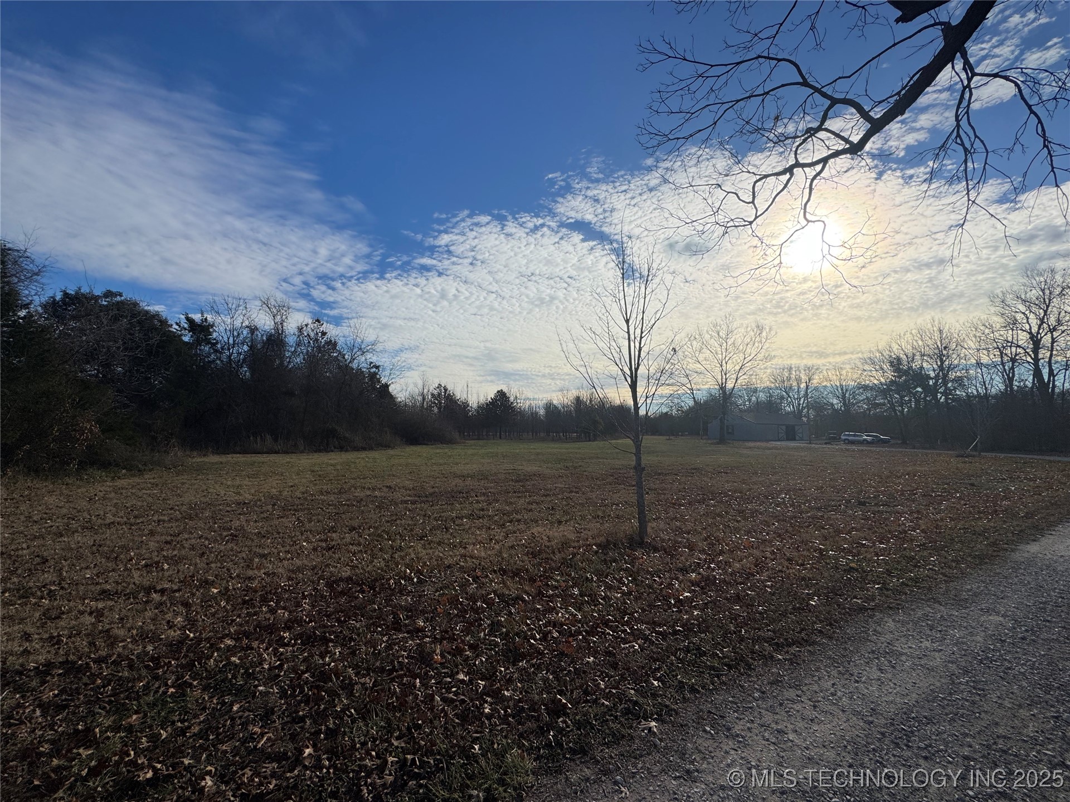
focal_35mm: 14
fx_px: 433
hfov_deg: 102.1
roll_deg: -0.5
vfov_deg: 85.7
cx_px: 535
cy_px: 401
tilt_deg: +3.7
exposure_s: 1/4630
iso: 40
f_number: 2.2
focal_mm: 2.22
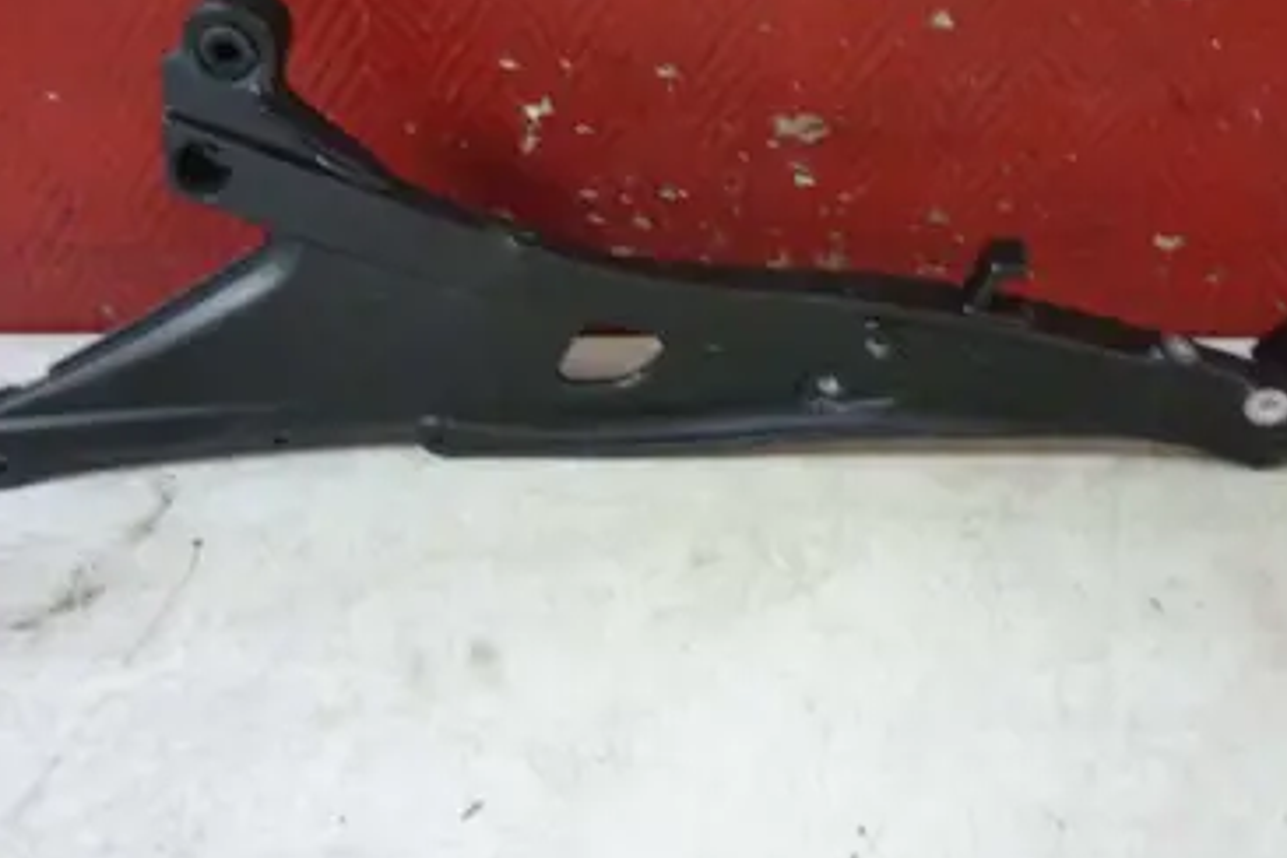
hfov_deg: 43.6
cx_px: 682
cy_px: 274
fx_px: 1609
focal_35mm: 45
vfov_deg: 29.6
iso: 400
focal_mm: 5.5
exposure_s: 1/8
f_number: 2.8
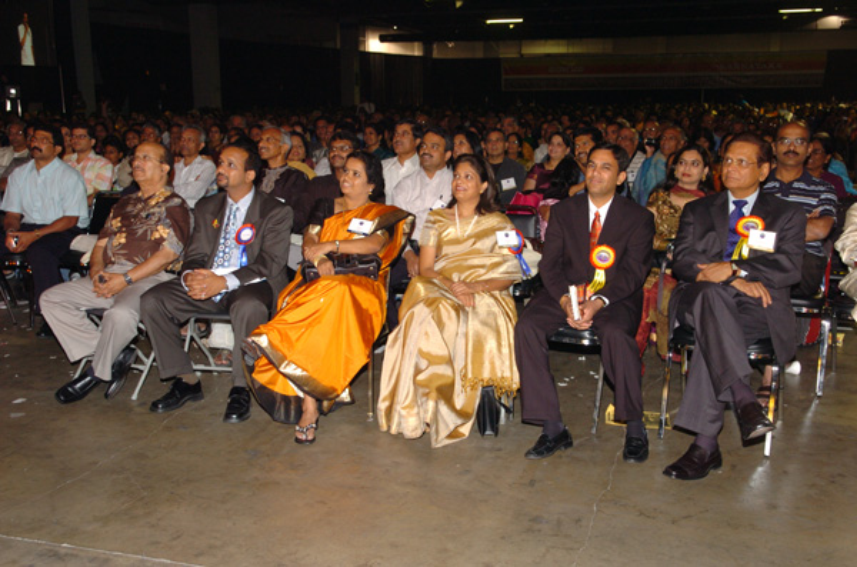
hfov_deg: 49.7
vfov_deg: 34.0
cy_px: 284
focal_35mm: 39
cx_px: 428
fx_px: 926
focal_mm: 26
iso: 400
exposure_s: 1/10
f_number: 4
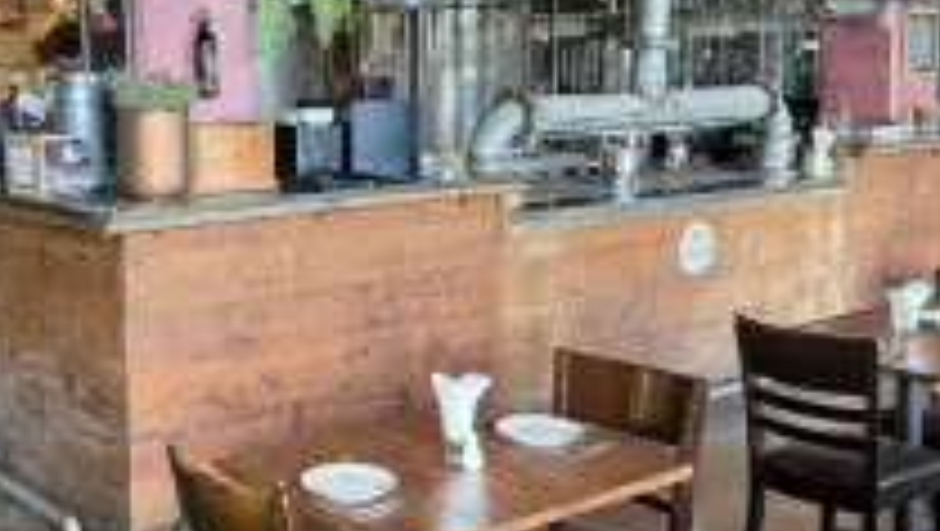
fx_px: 1247
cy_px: 184
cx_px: 297
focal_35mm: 50
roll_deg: +0.2
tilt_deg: -5.9
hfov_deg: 40.7
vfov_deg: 23.9
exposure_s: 1/68
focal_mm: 6.76
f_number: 1.78
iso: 200
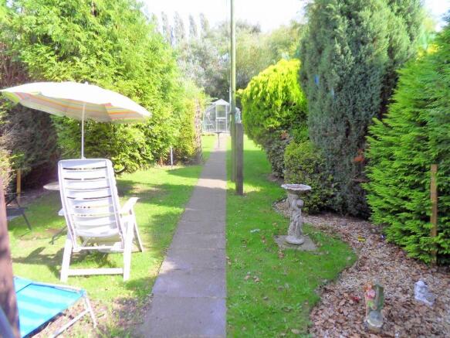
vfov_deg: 56.8
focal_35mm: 24
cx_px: 225
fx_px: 312
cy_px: 169
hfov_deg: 71.6
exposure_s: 1/350
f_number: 3.3
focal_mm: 4.2
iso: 80
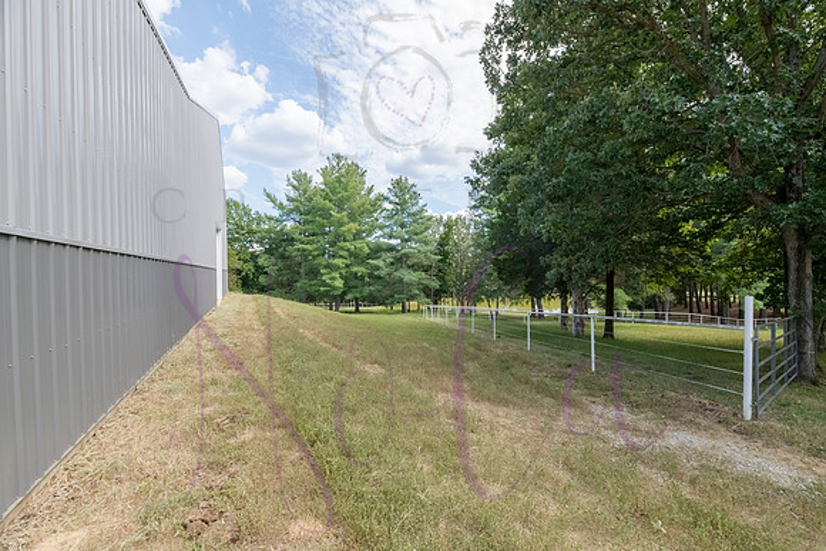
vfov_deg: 77.8
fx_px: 341
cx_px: 424
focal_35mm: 15
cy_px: 280
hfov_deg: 100.8
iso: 800
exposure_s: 1/640
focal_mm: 14
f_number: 9
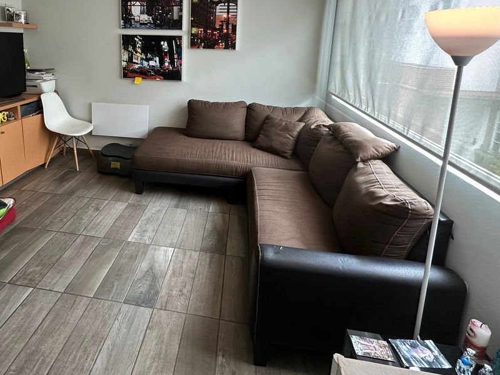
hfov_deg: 77.9
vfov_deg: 60.3
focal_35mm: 21
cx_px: 196
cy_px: 98
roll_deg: -1.7
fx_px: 303
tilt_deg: -10.5
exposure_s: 1/60
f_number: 2.2
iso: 250
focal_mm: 2.22
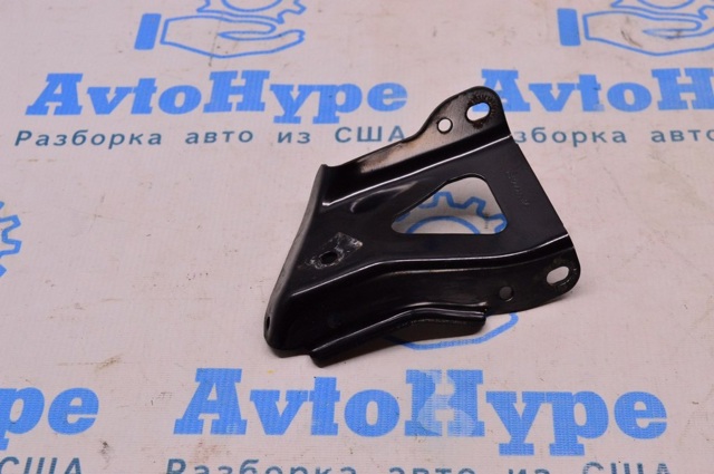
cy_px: 237
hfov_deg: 33.4
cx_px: 357
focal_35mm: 60
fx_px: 1188
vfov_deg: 22.6
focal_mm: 40
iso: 1600
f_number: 8
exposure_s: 1/125
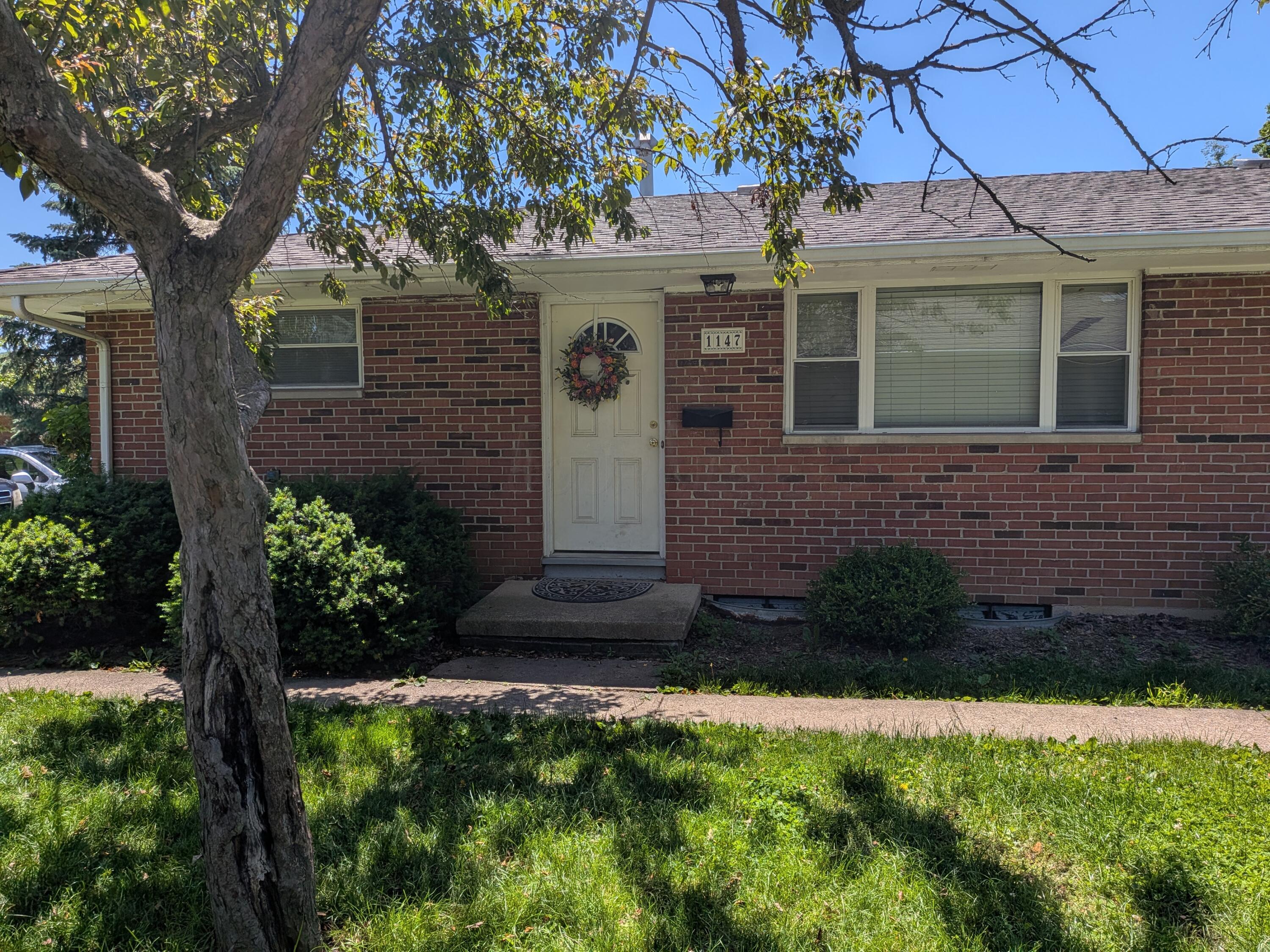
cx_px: 635
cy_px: 476
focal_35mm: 24
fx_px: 881
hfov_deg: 71.6
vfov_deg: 56.8
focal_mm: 4.53
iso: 28
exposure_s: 1/1325
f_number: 1.7
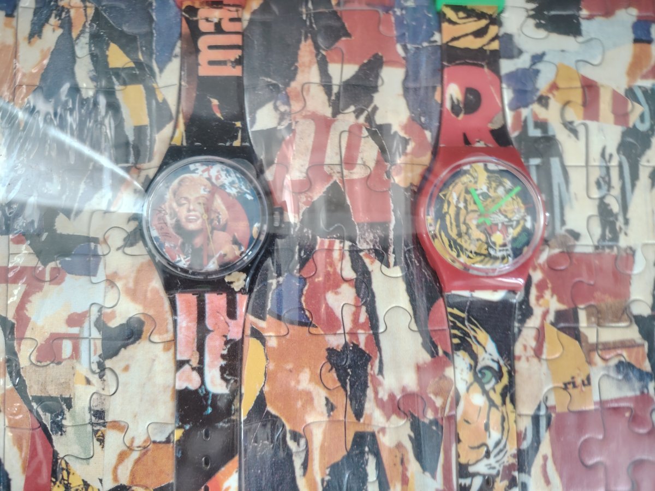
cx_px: 328
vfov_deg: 56.8
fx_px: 454
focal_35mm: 24
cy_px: 246
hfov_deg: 71.6
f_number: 1.75
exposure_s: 1/25
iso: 2806
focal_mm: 5.25
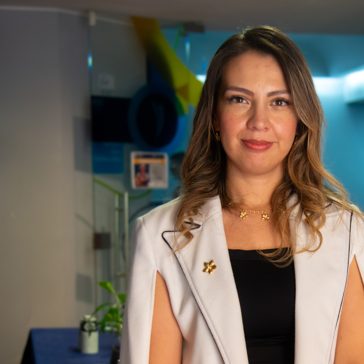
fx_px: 1142
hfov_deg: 18.0
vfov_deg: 18.0
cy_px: 278
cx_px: 281
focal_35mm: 96
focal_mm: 44
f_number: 4
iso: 1000
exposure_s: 1/160
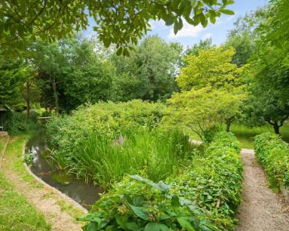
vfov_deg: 65.5
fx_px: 180
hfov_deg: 77.6
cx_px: 135
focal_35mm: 21
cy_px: 116
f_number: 13
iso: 500
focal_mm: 18
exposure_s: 1/125
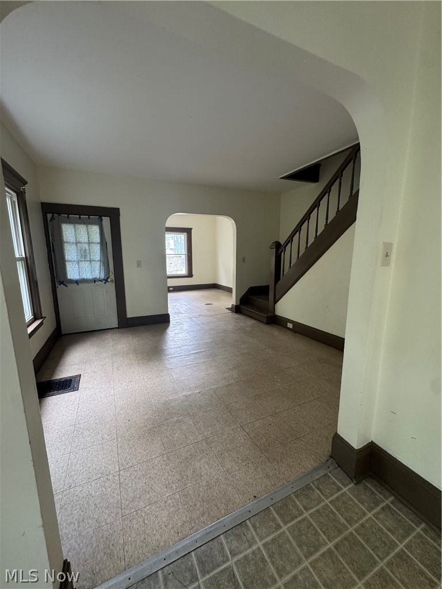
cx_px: 221
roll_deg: -0.8
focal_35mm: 14
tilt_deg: -9.7
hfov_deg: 85.7
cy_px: 294
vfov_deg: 102.1
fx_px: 238
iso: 200
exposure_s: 1/60
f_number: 2.2
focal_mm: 2.22
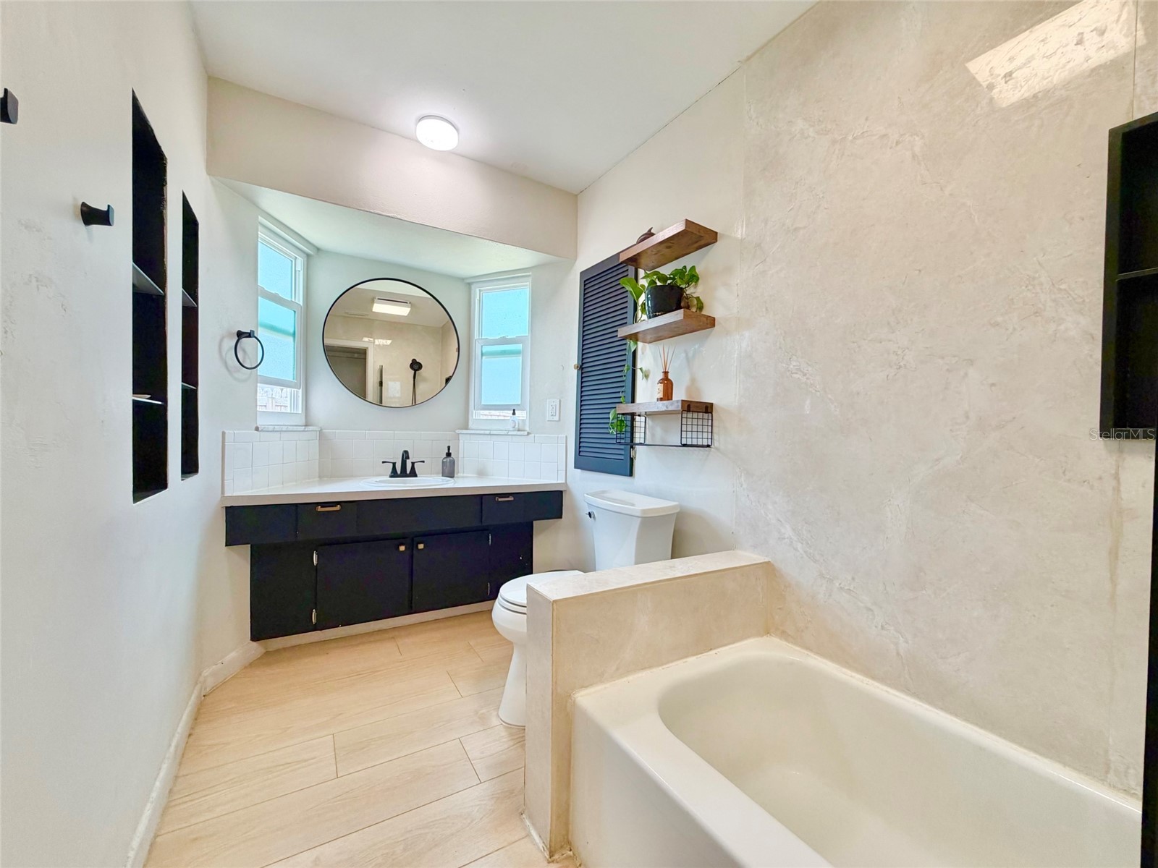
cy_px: 434
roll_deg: -1.1
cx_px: 579
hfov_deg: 102.1
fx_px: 468
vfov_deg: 85.7
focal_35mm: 14
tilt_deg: -0.8
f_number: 2.2
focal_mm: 2.22
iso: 125
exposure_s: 1/120
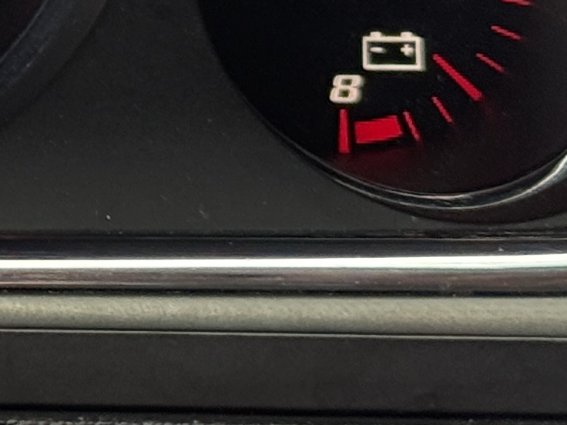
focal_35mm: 263
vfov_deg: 5.6
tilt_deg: -17.8
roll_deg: +0.2
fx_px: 4308
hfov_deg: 7.0
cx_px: -873
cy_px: -347
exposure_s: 1/136
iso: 125
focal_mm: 6.76
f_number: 1.78
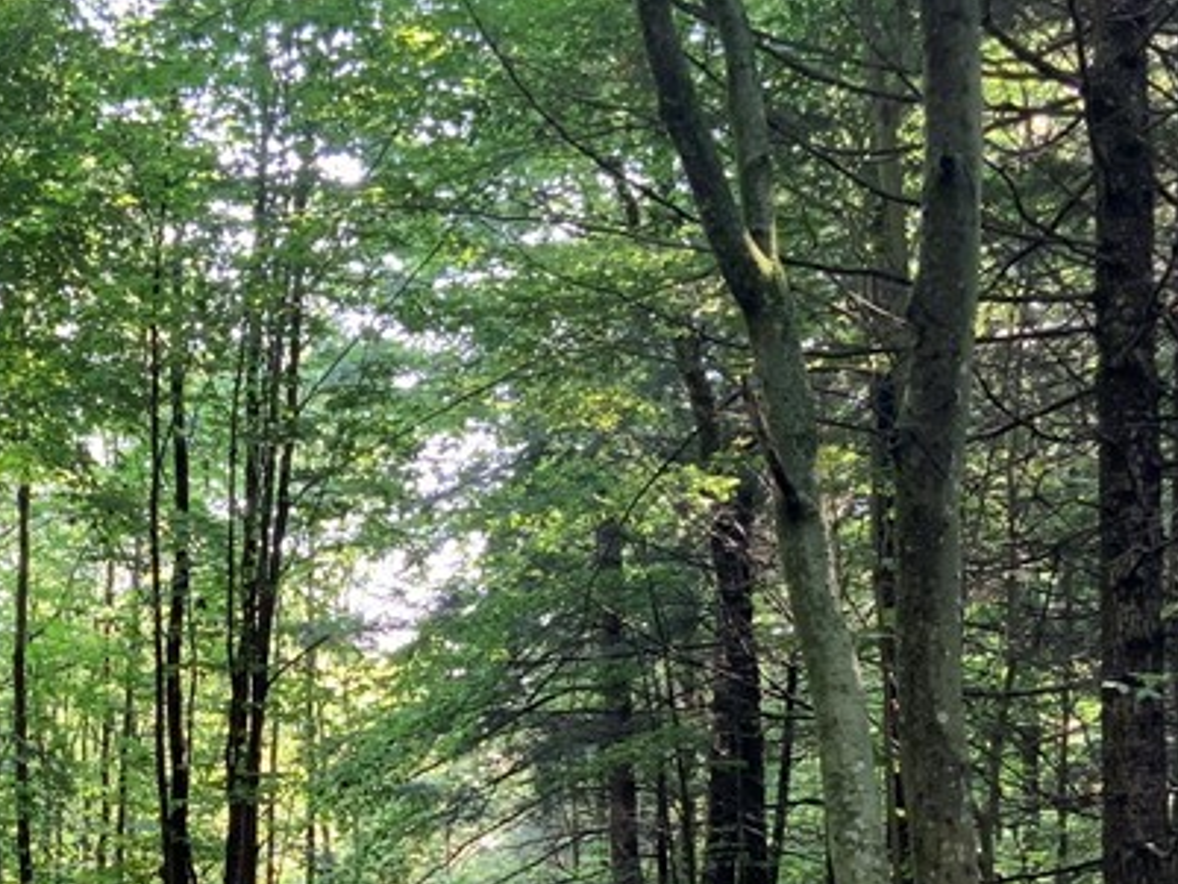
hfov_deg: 26.1
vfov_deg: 19.4
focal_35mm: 74
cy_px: 878
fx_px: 2519
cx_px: 338
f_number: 1.8
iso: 64
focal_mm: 3
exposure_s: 1/69
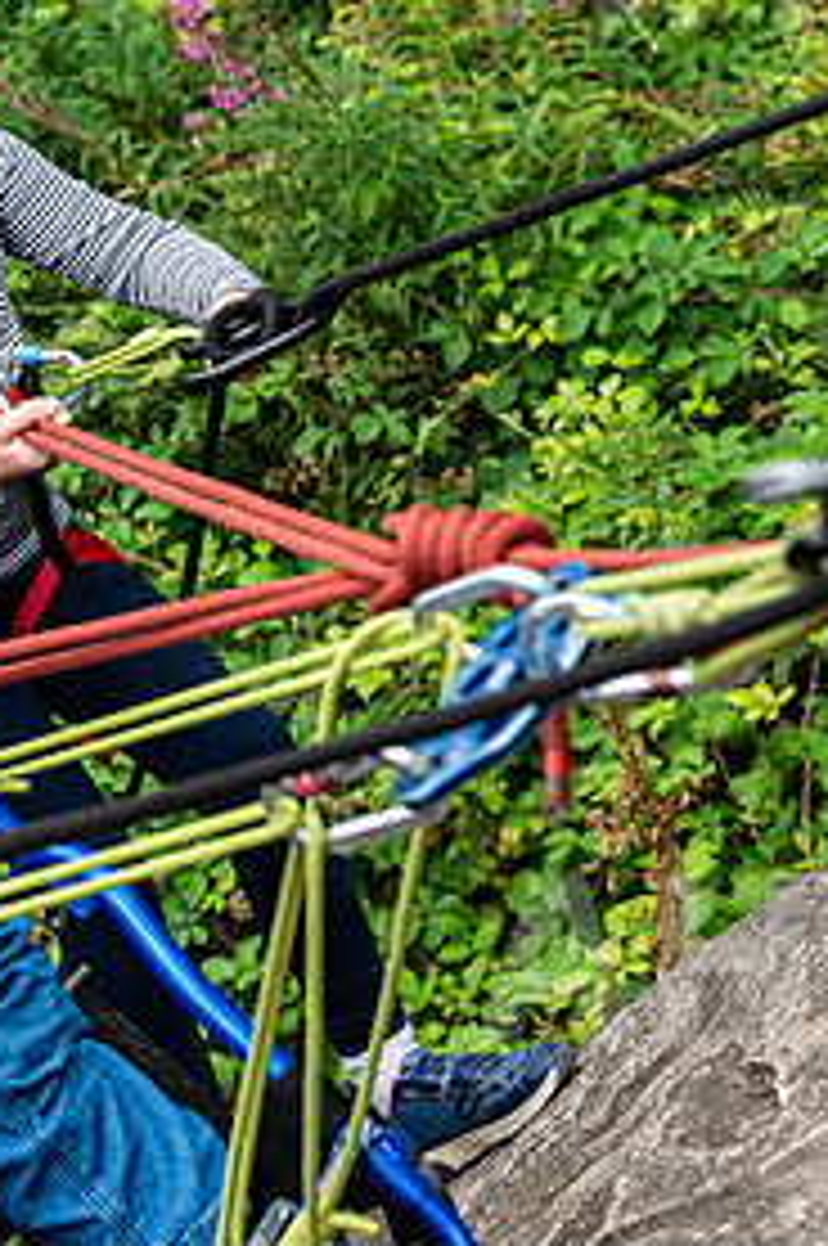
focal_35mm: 88
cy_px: 472
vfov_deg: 23.1
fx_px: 3043
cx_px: -126
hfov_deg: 15.0
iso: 100
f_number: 4
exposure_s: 1/200
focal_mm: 42
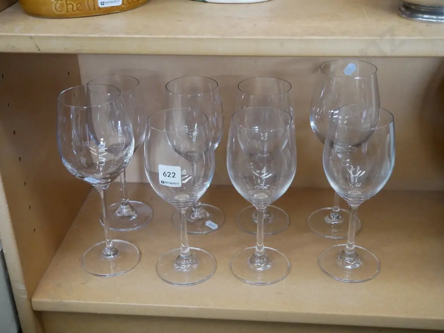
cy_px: 166
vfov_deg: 32.9
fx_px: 564
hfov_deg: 42.9
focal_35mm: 44
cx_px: 222
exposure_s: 1/60
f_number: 4.2
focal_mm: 22
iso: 2500
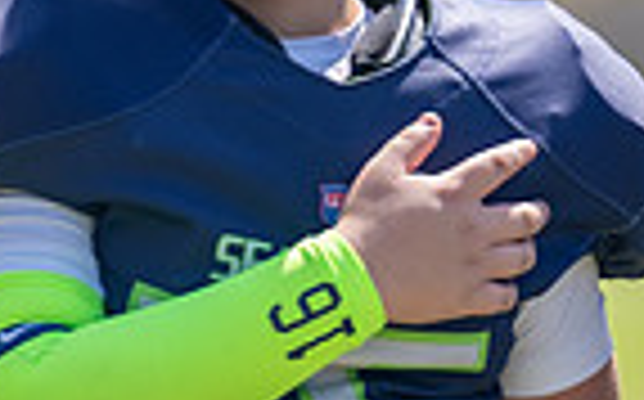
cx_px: 1090
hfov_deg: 2.1
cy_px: 99
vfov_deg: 1.3
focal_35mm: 978
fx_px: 17145
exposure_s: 1/800
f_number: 2.8
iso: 100
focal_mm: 194
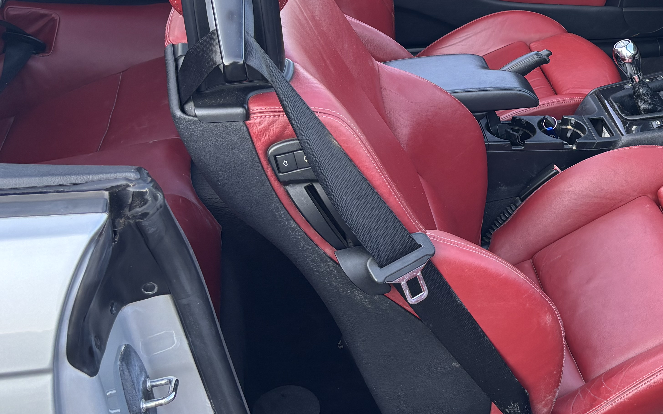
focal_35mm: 54
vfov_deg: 23.7
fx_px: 976
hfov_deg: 34.9
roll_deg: -3.7
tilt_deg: -24.9
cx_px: 621
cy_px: 95
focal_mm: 5.96
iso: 50
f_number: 1.6
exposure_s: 1/151
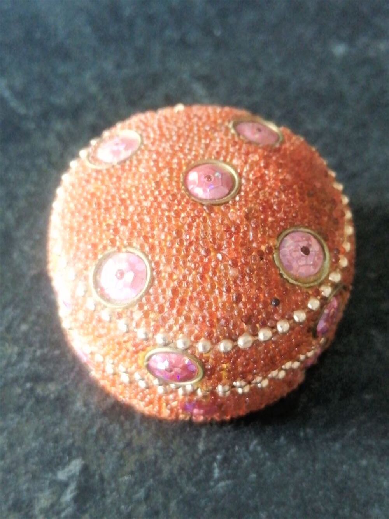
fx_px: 554
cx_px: 194
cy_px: 260
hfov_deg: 38.7
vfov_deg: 50.1
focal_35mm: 37
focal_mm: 3.46
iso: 400
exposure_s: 1/20
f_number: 1.8
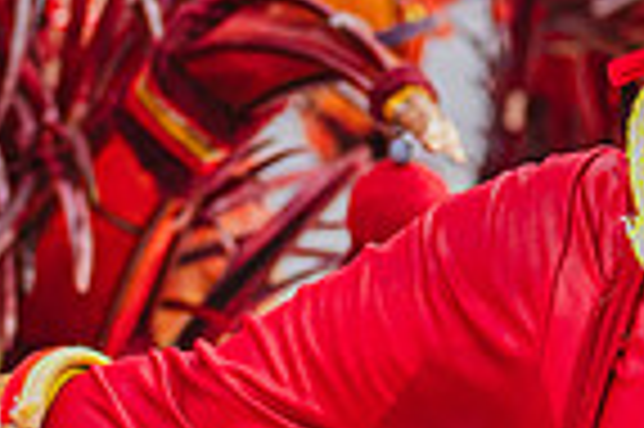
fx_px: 5075
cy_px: -72
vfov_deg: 4.8
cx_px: 549
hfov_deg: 7.2
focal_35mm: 284
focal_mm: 70
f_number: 5.6
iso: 640
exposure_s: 1/1600
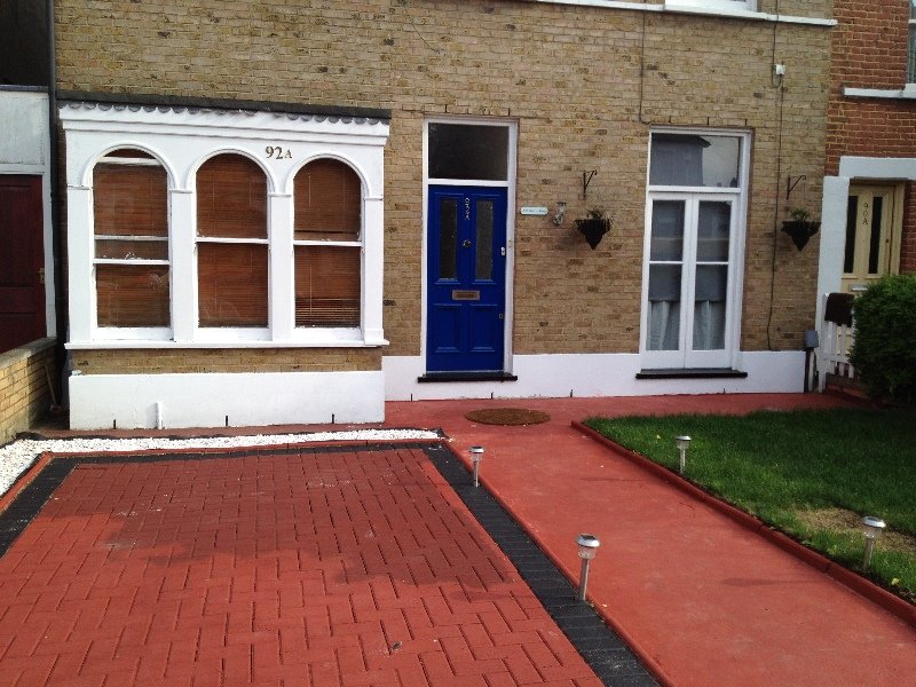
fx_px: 926
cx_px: 458
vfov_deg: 40.7
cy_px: 344
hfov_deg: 52.6
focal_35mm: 35
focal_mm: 4.28
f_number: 2.4
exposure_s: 1/681
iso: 64
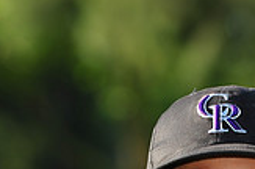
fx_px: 3655
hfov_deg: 4.0
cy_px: 285
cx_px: 264
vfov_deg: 2.6
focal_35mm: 517
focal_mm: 145
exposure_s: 1/400
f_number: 5
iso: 200
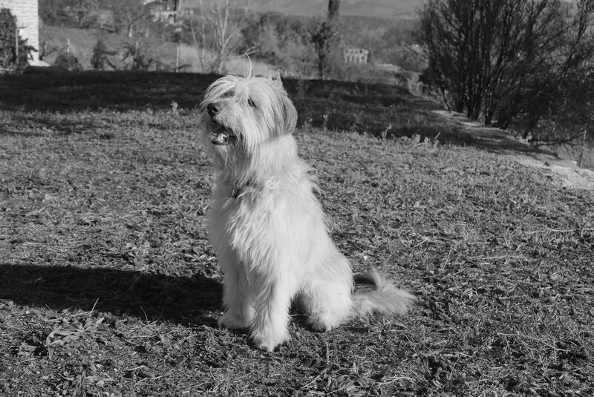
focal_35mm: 58
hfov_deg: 34.5
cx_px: 297
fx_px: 958
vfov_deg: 23.4
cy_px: 198
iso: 200
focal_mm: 26.3
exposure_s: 1/1000
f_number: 5.6
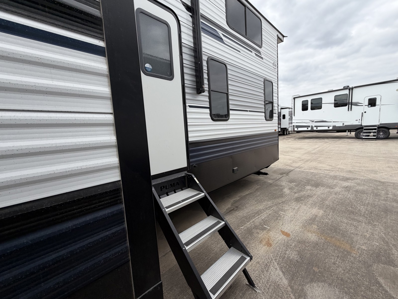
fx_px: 161
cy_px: 150
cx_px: 199
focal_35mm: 14
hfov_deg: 102.1
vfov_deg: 85.7
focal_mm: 2.22
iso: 40
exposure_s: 1/770
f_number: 2.2
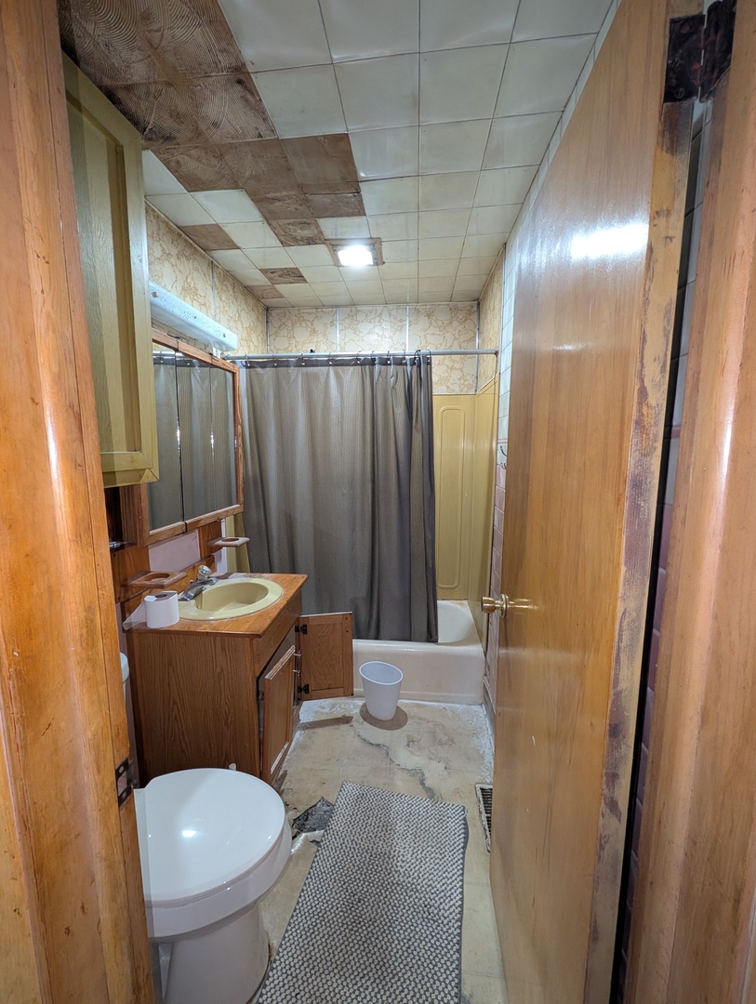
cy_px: 502
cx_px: 378
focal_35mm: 12
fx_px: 349
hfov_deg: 94.6
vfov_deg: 110.5
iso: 468
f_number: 1.7
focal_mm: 2.02
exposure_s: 1/30
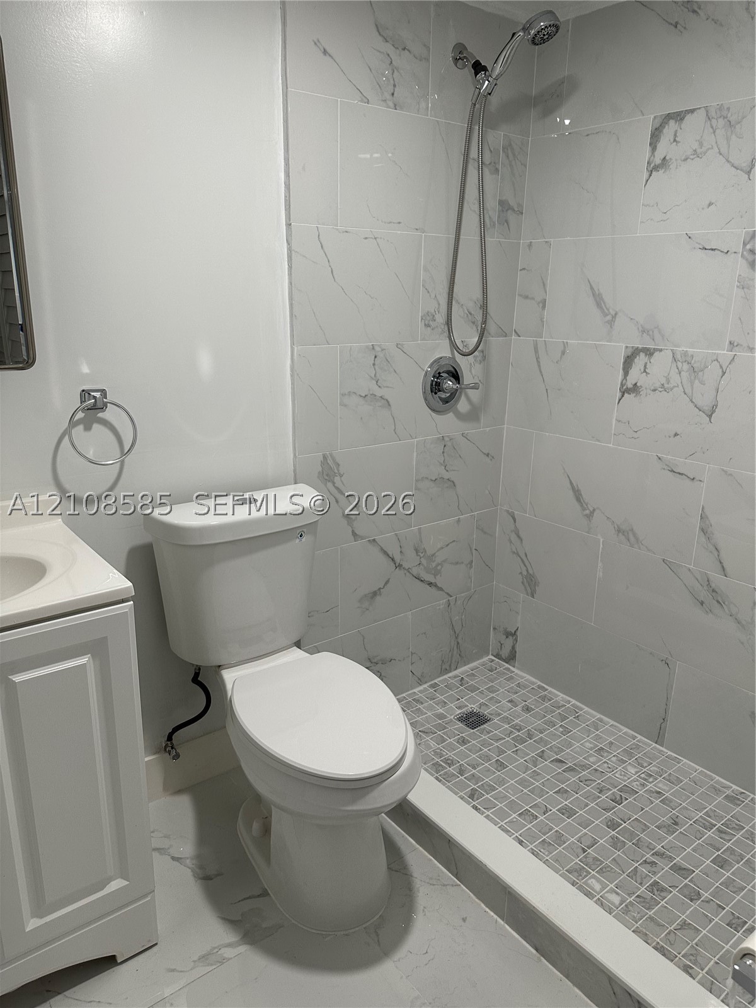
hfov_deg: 56.8
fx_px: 699
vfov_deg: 71.6
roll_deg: -3.1
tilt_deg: -16.3
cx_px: 378
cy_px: 504
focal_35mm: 24
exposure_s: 1/120
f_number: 1.78
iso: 160
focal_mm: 6.86
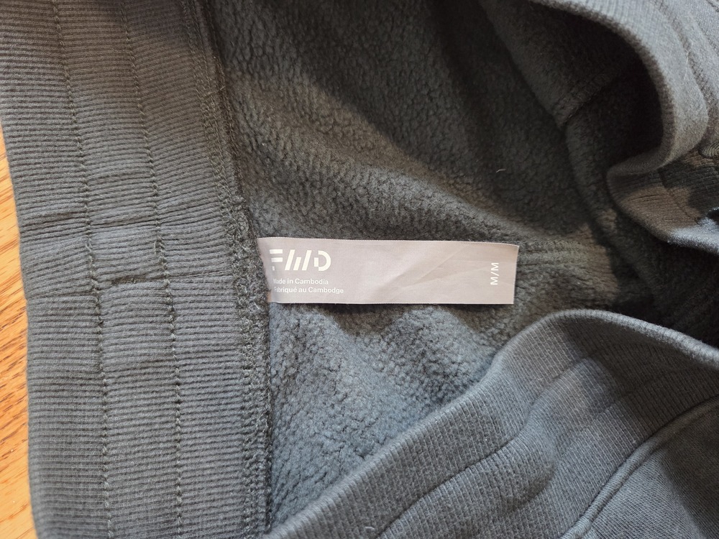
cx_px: 360
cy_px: 270
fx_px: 478
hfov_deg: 73.9
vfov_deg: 58.9
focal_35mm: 23
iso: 1000
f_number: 1.8
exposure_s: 1/120
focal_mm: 5.4
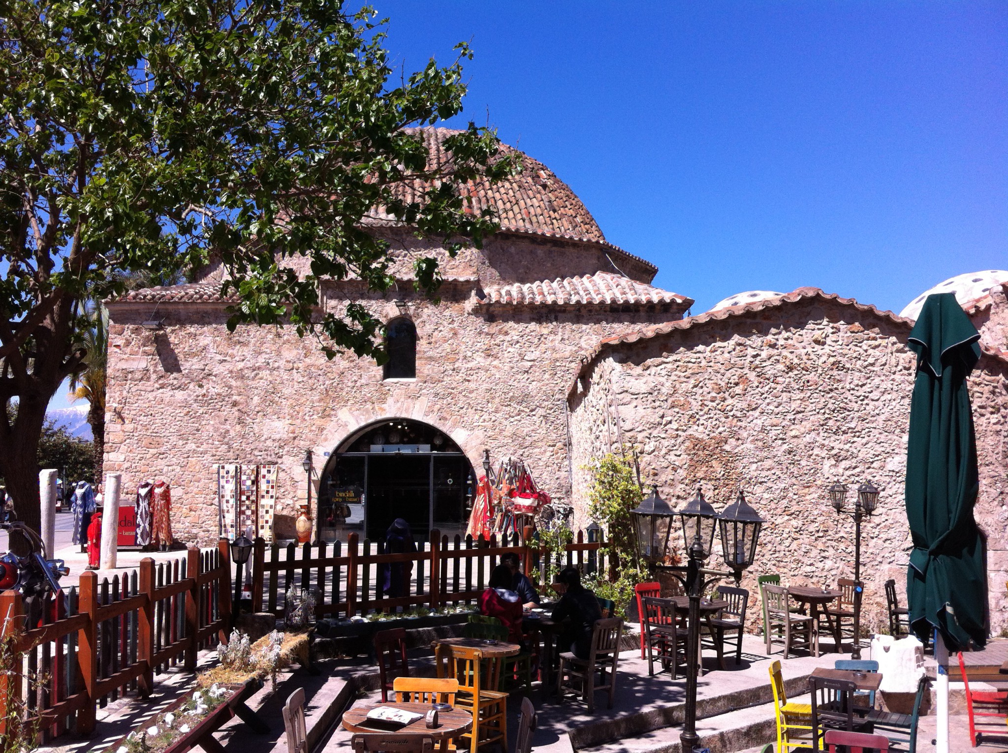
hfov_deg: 52.7
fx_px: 1018
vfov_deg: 40.6
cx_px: 504
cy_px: 376
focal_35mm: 35
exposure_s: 1/1436
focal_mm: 3.85
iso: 80
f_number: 2.8
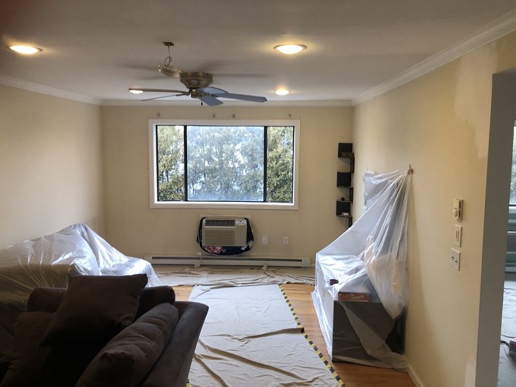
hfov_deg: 63.4
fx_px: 417
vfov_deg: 49.7
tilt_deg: -4.2
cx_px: 258
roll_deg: -1.0
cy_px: 194
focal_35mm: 28
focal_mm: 3.99
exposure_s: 1/30
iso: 40
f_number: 1.8
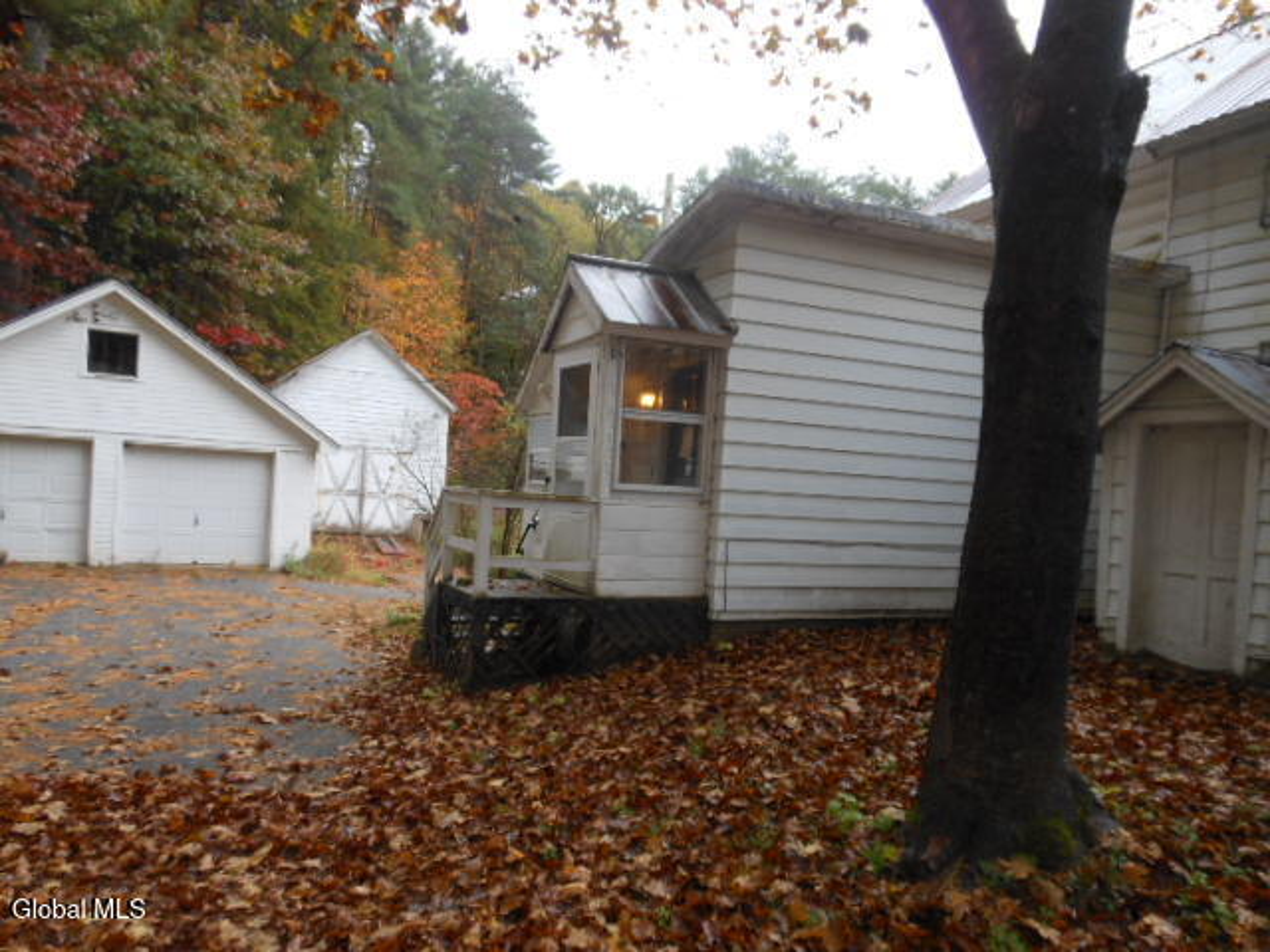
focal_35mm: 25
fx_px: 917
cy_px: 476
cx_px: 635
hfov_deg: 69.4
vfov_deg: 54.9
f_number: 3.2
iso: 80
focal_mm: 4.5
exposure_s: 1/60
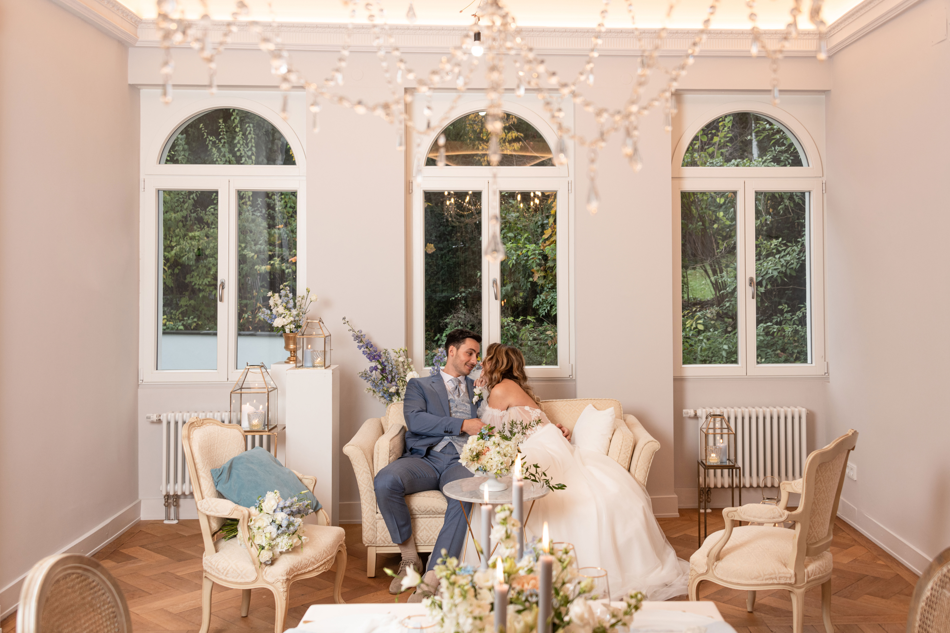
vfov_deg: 36.9
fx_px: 950
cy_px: 311
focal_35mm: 36
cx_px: 486
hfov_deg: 53.1
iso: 200
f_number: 4.5
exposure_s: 1/100
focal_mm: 35
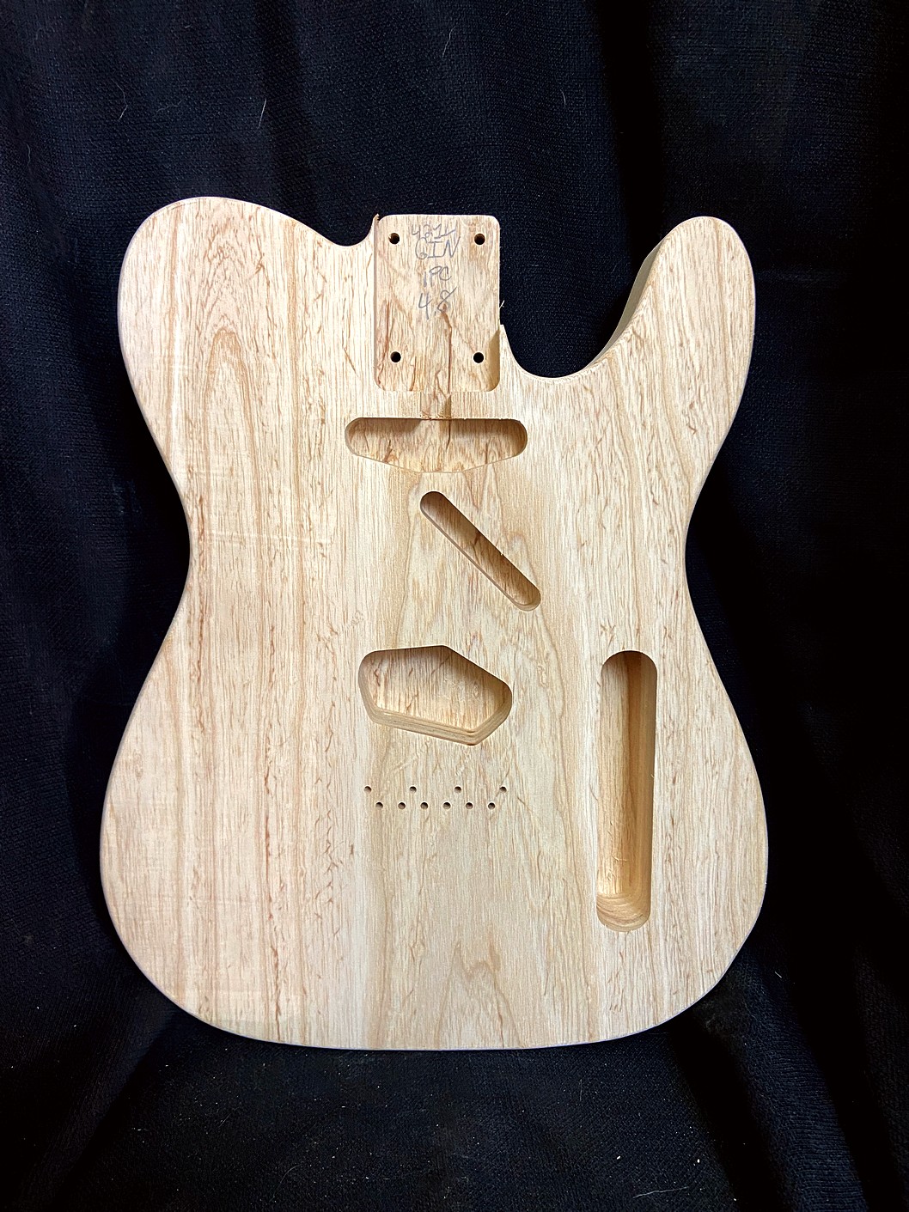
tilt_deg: -10.9
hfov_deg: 53.1
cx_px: 454
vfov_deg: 67.3
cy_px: 606
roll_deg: +1.2
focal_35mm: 26
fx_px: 910
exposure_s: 1/60
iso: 125
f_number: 1.8
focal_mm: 4.25
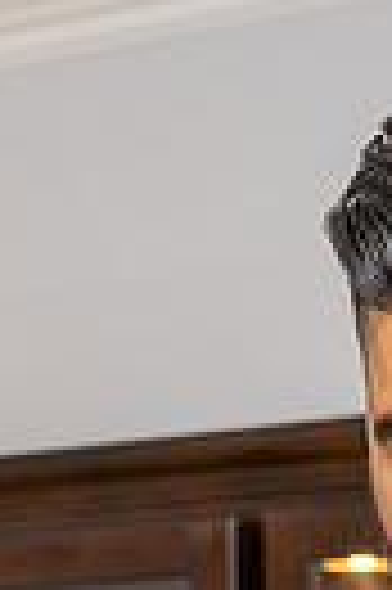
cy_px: 978
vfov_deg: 11.0
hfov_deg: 7.7
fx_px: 2898
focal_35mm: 177
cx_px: 444
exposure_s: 1/160
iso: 640
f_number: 4
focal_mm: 34
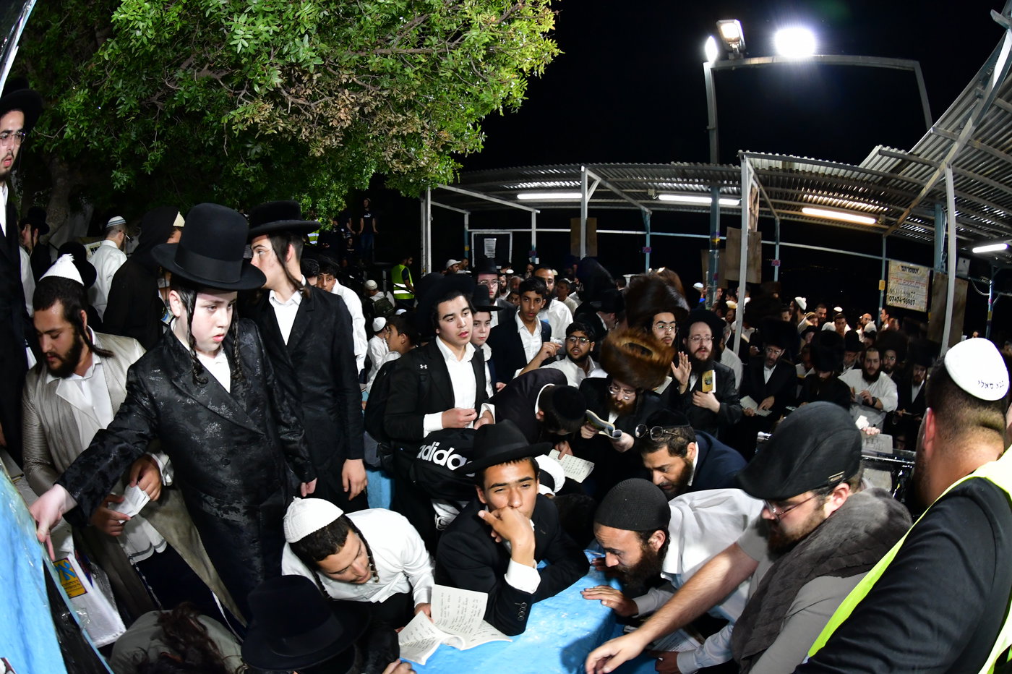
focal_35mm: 15
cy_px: 337
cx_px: 506
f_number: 5.6
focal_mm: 10.5
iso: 2000
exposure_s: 1/100
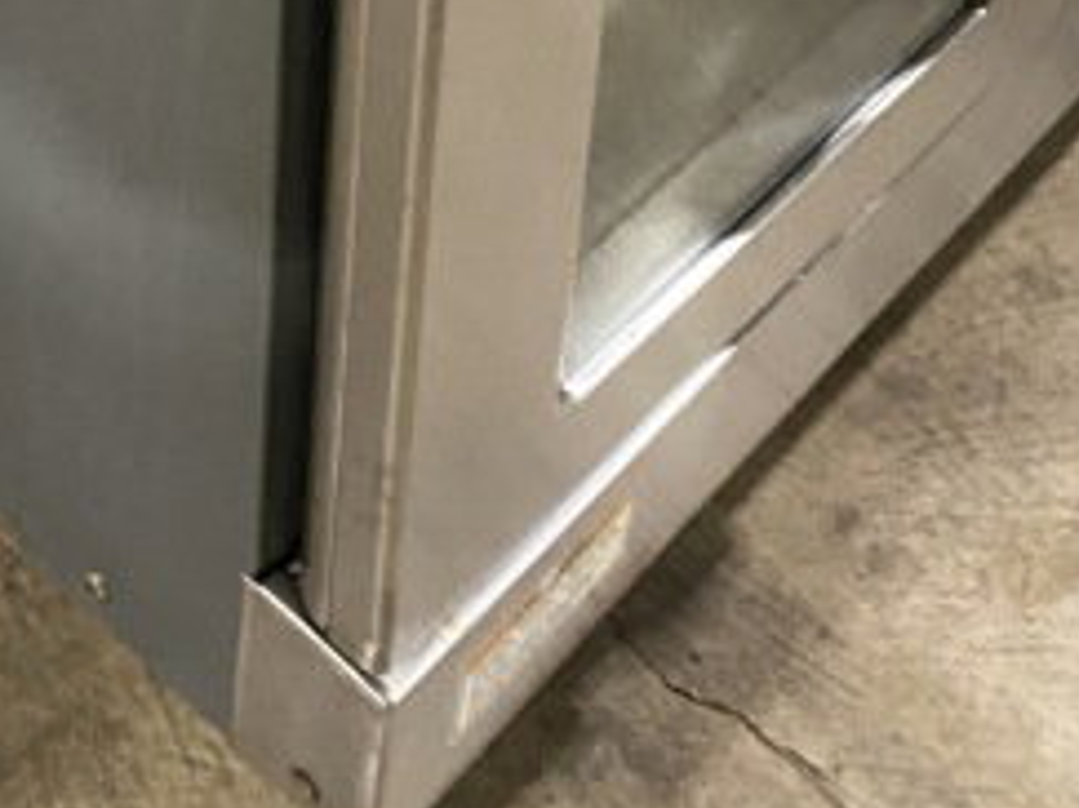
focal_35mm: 87
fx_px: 2710
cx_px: -111
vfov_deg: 14.4
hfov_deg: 21.4
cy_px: -753
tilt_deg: -28.9
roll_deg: +1.7
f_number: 1.8
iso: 400
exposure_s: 1/60
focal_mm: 4.25
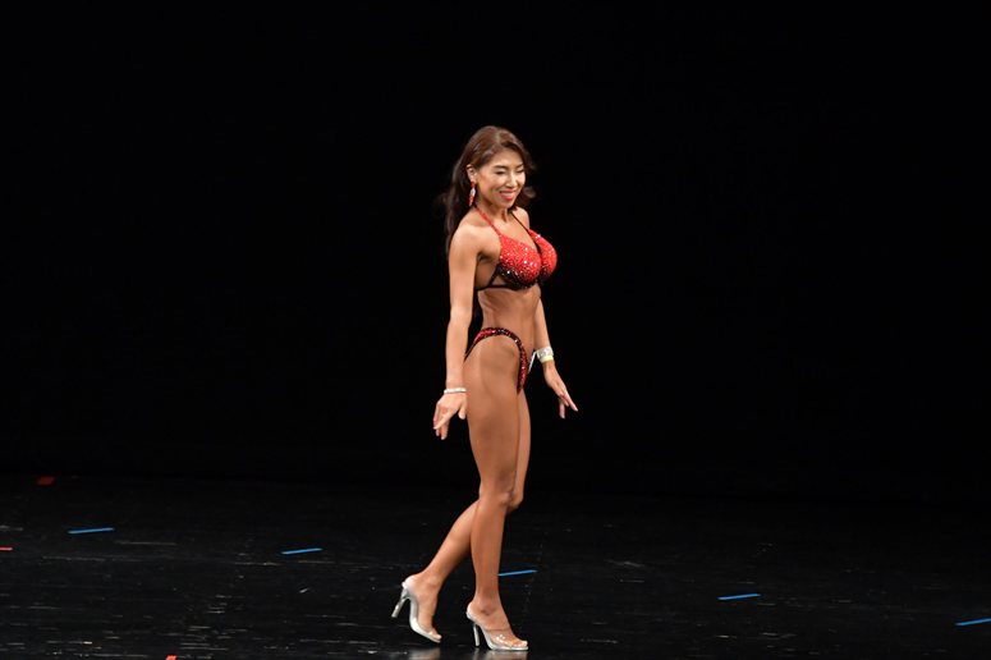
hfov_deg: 7.6
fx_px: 7429
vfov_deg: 5.1
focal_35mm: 270
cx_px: 496
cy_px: 330
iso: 3200
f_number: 5.6
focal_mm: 180
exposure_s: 1/400
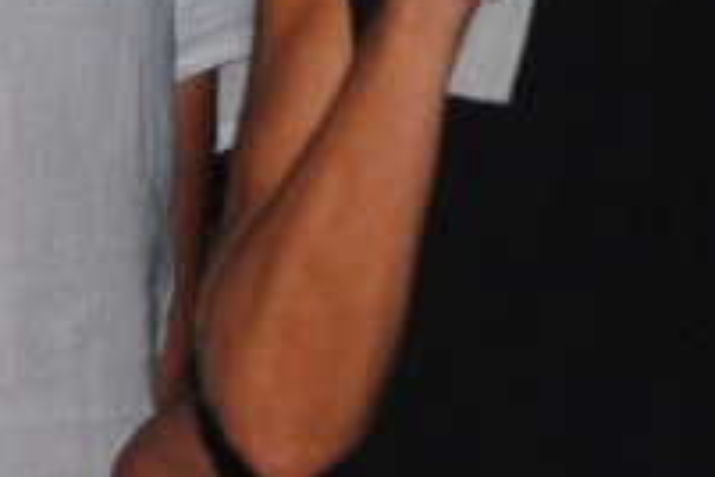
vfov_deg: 3.7
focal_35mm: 370
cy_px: -94
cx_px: -260
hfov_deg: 5.5
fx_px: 7348
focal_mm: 62
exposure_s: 1/60
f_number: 5
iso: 800
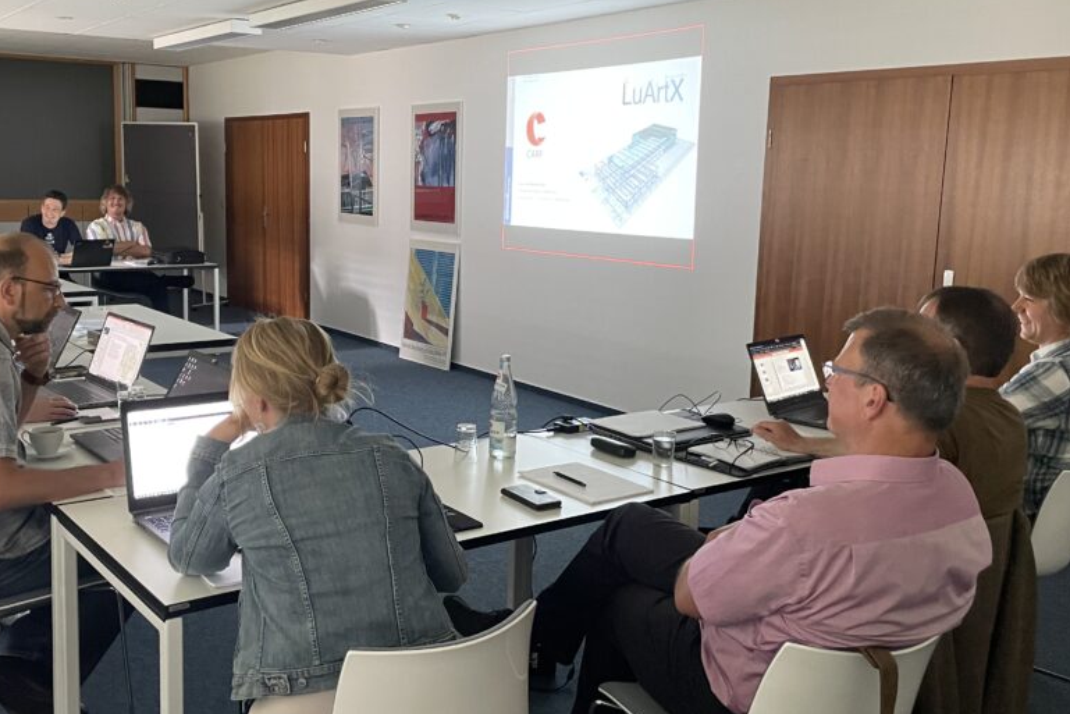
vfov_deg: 36.9
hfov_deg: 52.8
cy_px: 340
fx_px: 1070
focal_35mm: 36
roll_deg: -1.0
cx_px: 433
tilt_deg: -7.8
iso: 500
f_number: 1.6
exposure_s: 1/40
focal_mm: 4.2
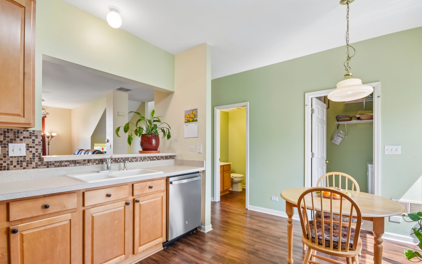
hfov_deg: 97.8
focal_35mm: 16
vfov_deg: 71.2
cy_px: 137
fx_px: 184
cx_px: 210
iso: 400
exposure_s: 1/40
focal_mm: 10
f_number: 8
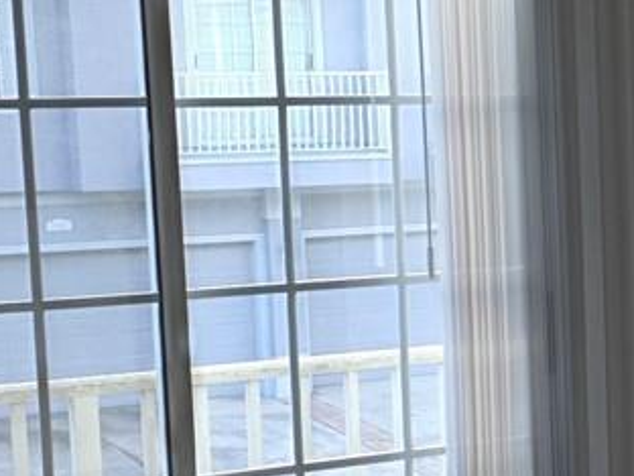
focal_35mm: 118
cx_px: 996
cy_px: 372
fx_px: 2161
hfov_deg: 15.2
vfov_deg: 12.5
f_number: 1.7
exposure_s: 1/180
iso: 64
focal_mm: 6.3
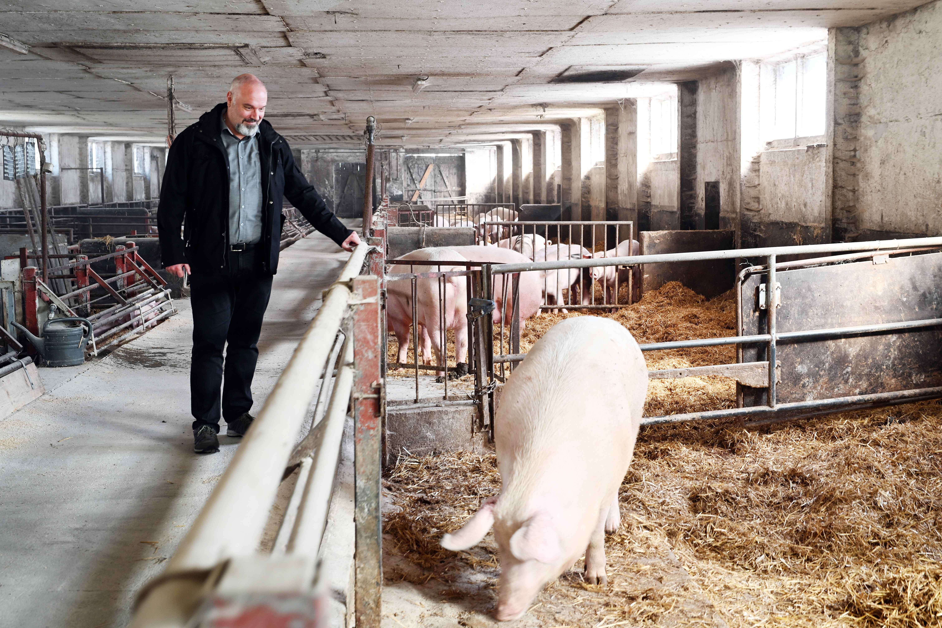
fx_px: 1308
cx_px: 471
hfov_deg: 39.6
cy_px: 314
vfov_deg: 27.0
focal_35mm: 50
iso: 400
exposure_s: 1/13
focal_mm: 50
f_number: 7.1
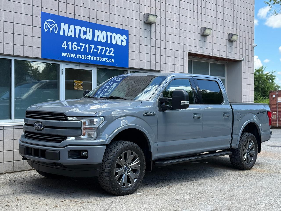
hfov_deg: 39.7
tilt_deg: +0.2
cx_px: 140
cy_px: 106
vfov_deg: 30.3
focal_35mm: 48
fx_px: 390
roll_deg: -0.4
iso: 80
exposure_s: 1/1116
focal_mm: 6.76
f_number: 1.78
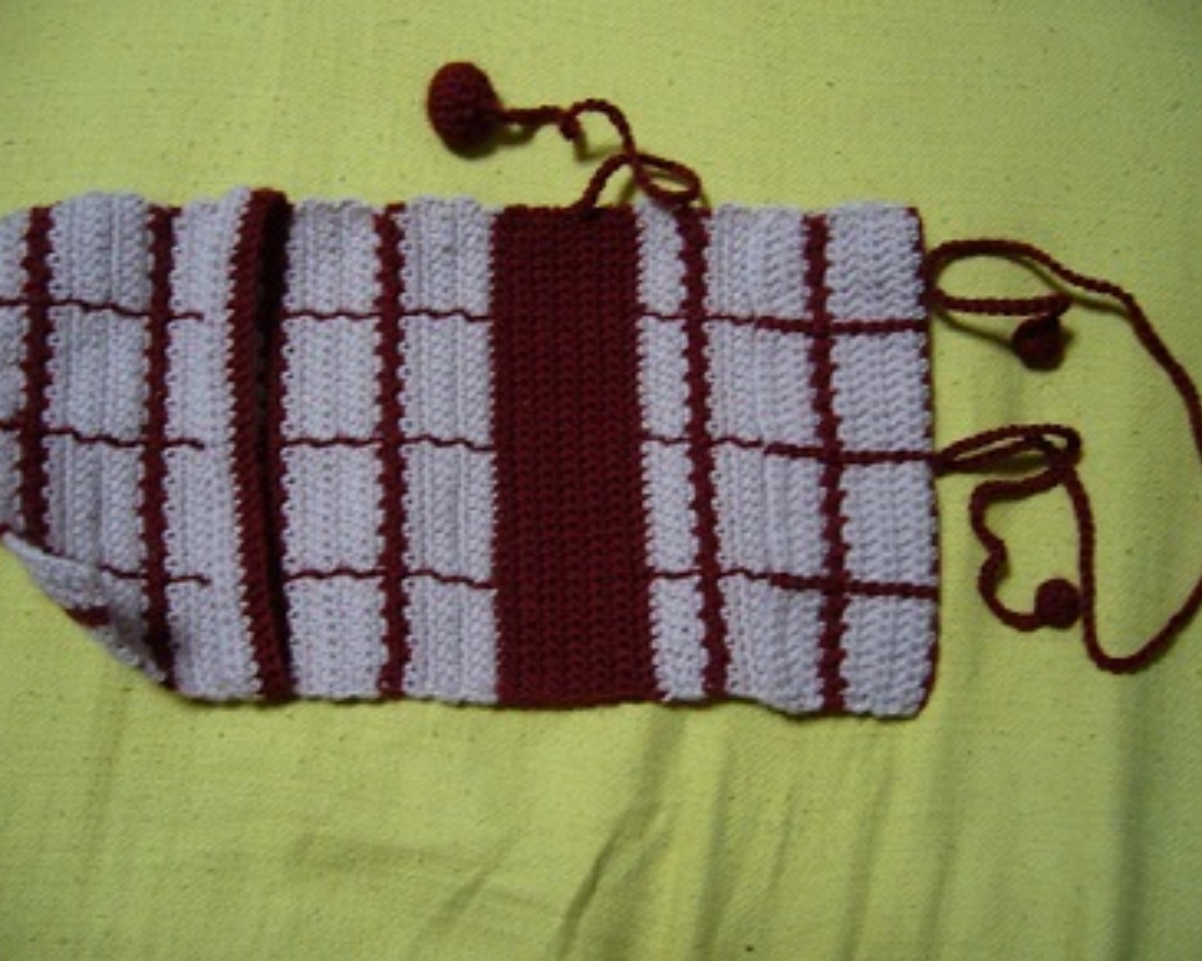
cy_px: 479
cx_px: 608
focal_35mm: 37
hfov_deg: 49.1
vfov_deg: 40.1
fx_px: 1316
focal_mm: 5.8
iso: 200
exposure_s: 1/8
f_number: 2.8
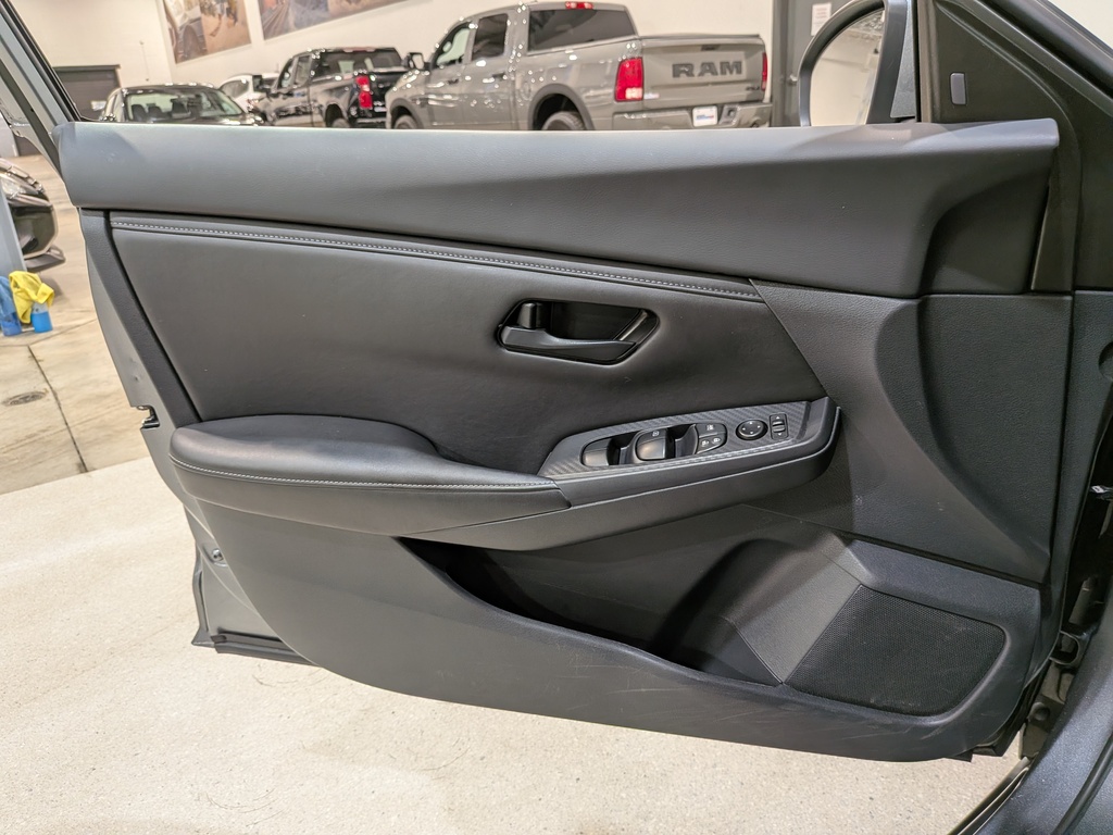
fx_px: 772
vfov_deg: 56.8
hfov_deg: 71.6
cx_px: 556
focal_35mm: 24
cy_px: 418
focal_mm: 4.53
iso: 142
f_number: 1.7
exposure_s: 1/120
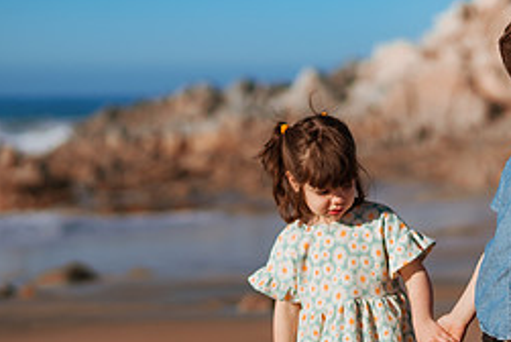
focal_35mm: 134
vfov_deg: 10.2
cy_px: 288
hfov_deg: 15.3
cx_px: 342
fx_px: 1904
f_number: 2
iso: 50
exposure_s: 1/8000
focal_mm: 58
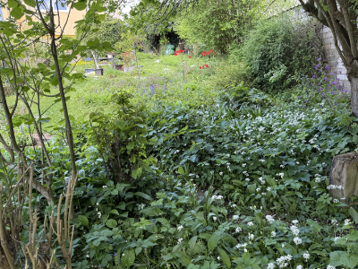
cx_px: 179
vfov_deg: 56.8
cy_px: 134
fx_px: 248
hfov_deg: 71.6
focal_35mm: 24
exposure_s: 1/170
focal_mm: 6.8
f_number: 1.8
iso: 80
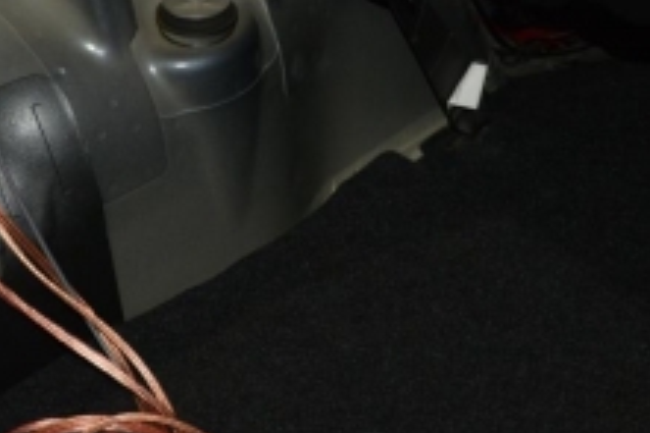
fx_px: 1101
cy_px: 146
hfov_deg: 32.9
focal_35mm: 61
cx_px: 315
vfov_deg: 22.1
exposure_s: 1/60
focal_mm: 18
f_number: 3.5
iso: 1400
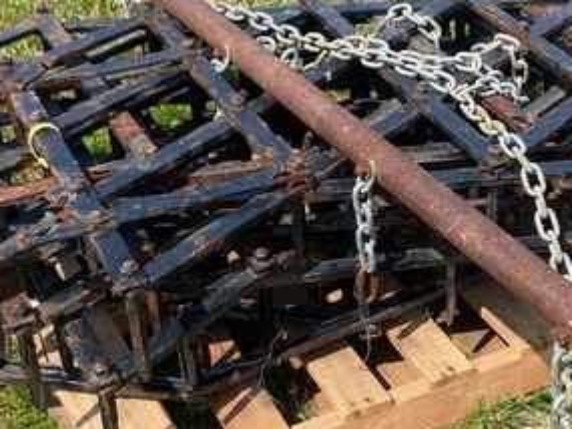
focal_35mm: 73
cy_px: 233
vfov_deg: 20.2
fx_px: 1207
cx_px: 466
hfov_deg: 26.1
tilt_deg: -34.5
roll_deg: +1.7
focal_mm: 4.25
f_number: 1.8
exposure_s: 1/1522
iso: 32
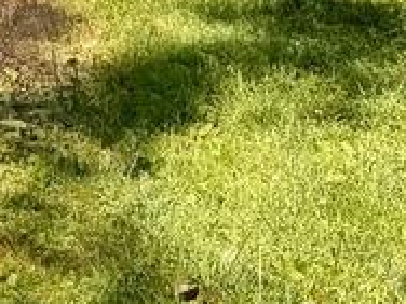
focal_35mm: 184
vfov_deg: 7.2
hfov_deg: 9.9
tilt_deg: -4.8
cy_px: -580
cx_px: -434
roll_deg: +1.8
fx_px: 2158
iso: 80
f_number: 1.78
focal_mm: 6.76
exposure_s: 1/888
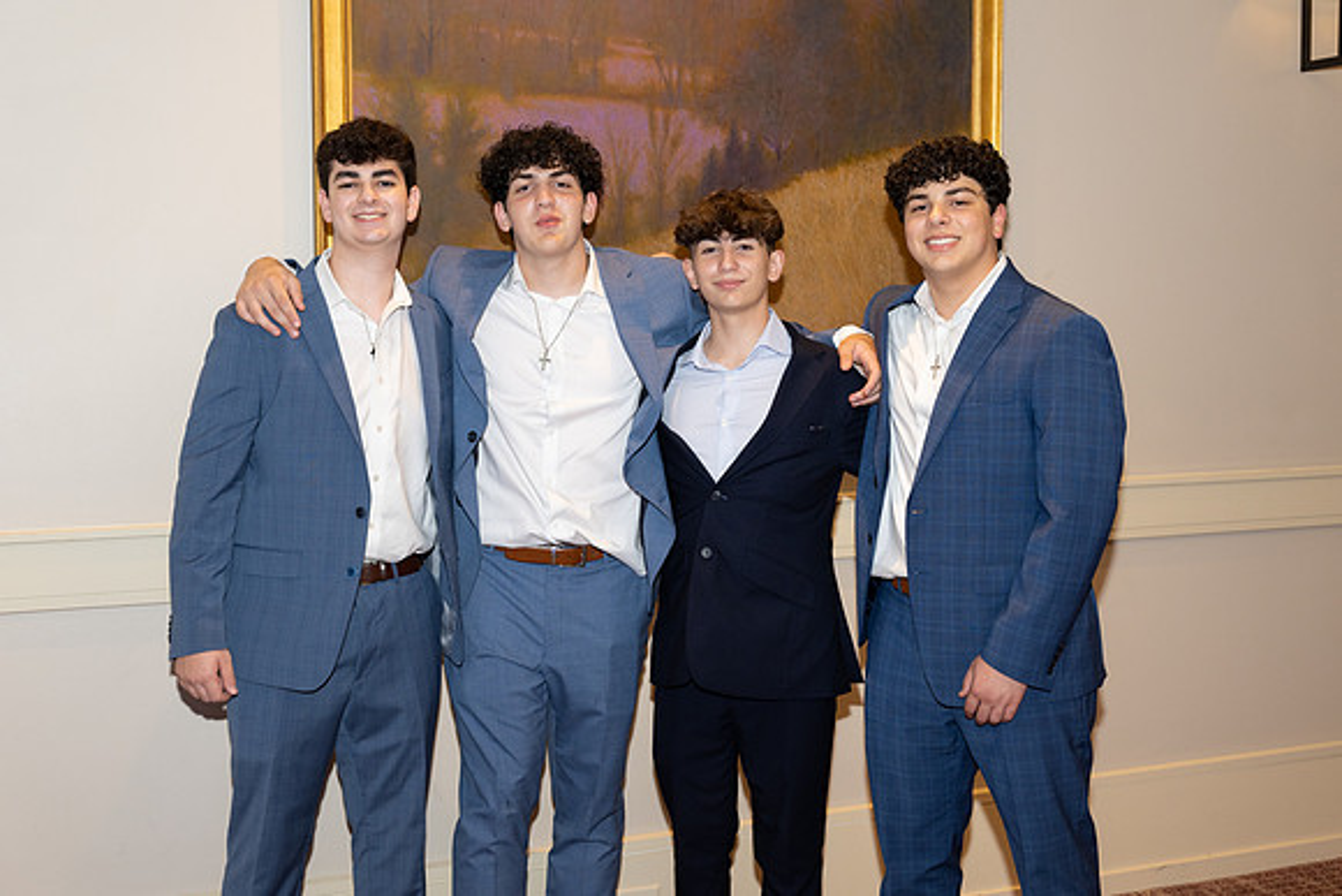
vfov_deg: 28.1
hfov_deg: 41.1
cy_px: 448
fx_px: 1790
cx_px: 671
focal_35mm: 48
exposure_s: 1/100
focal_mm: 48
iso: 800
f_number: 5.6
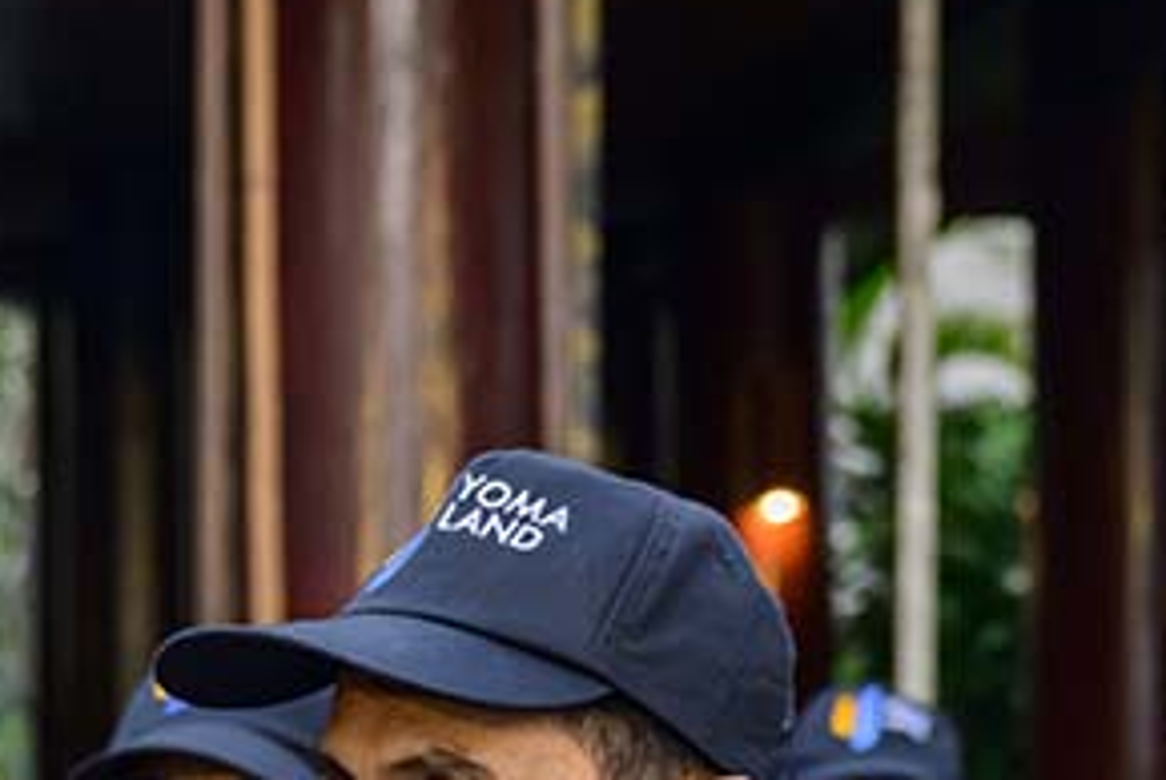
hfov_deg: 17.0
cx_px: 229
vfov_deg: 11.2
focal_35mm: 119
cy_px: 1037
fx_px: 3858
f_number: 3.2
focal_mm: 36
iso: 1400
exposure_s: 1/200
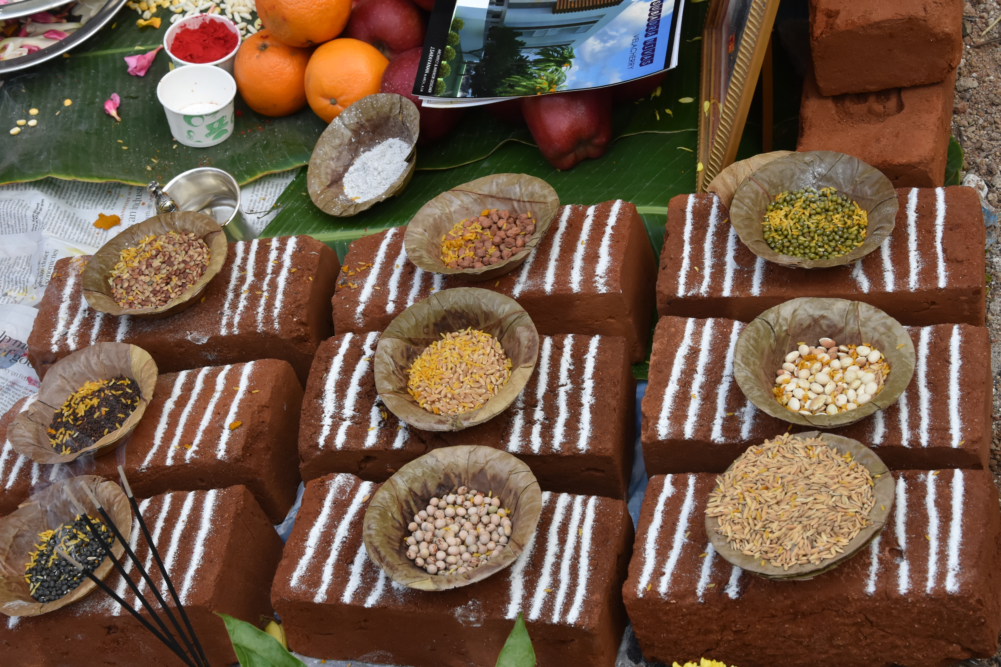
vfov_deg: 15.4
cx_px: 553
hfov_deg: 22.9
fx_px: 2475
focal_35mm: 89
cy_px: 386
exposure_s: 1/250
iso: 640
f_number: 8
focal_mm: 48
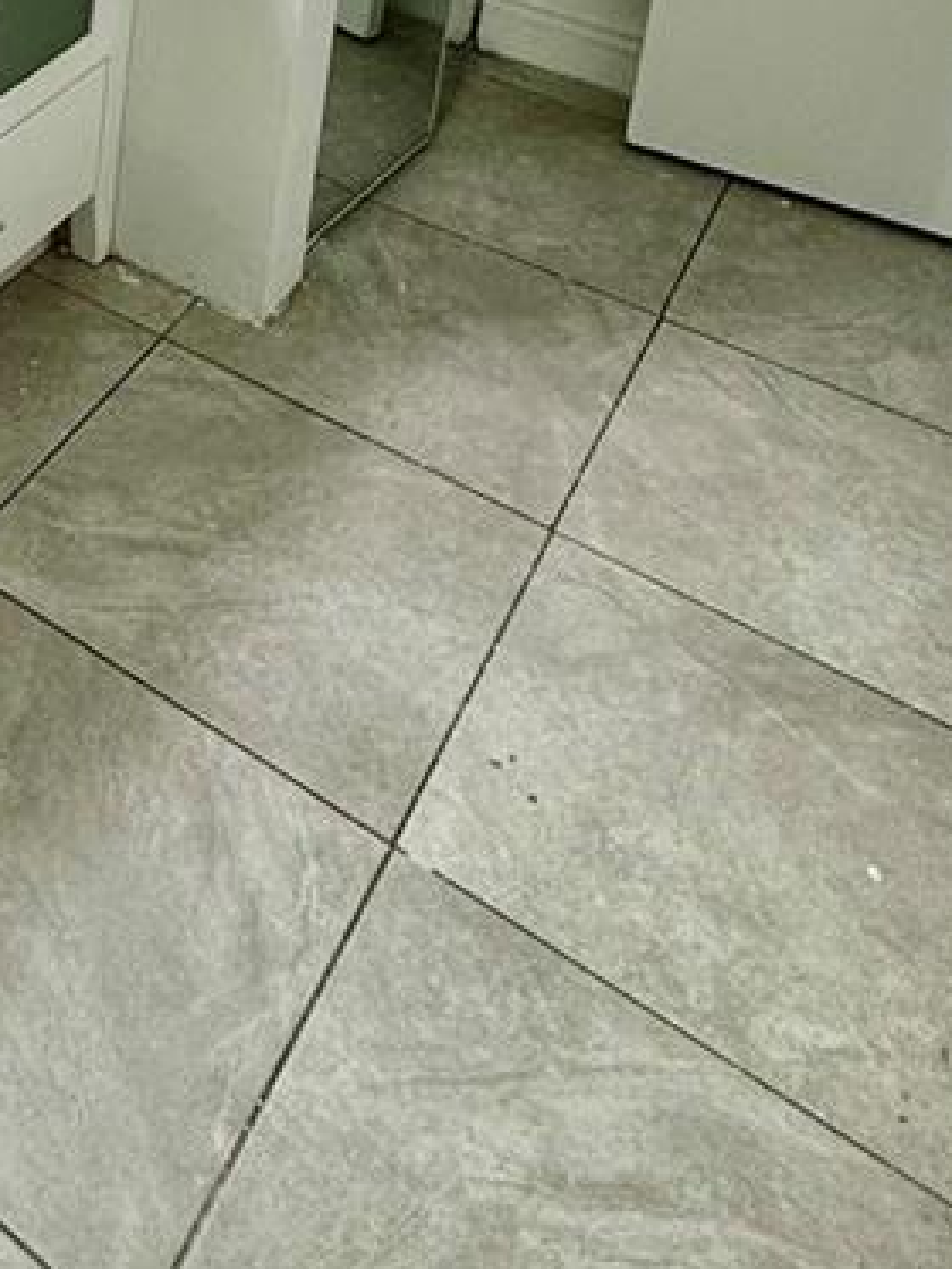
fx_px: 1649
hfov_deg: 27.5
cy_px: -316
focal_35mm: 45
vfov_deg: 33.0
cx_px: -245
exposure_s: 1/120
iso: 64
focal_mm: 2.22
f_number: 2.2
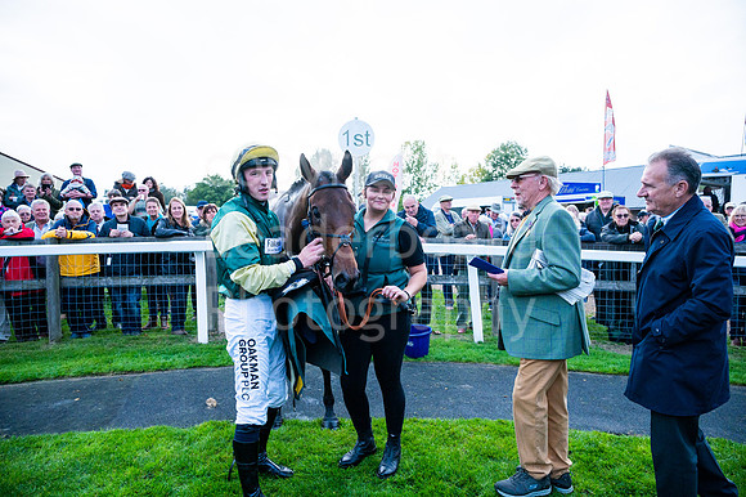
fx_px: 497
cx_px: 373
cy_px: 248
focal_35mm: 24
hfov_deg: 73.8
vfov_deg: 53.1
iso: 500
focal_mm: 24
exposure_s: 1/3200
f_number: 4
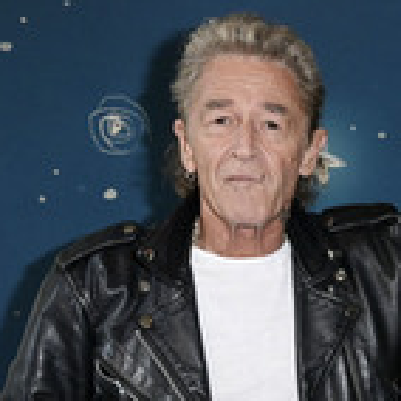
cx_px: 473
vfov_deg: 17.6
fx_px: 1271
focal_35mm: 97
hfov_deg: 17.2
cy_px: 373
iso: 1000
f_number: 5
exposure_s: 1/250
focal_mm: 36
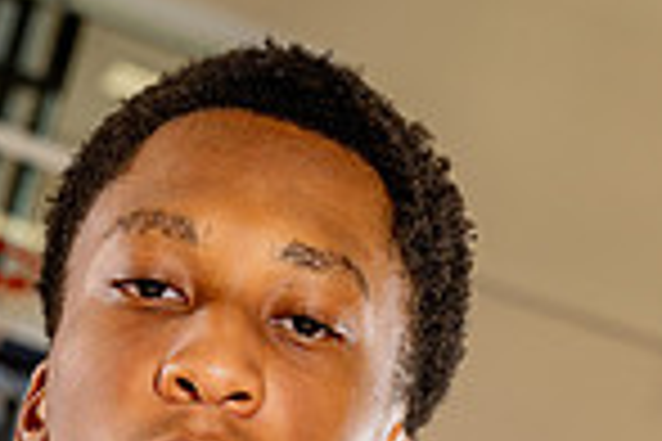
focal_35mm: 171
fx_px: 3144
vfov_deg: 7.6
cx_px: 108
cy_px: 1004
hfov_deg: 12.0
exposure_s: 1/250
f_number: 5.6
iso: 400
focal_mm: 56
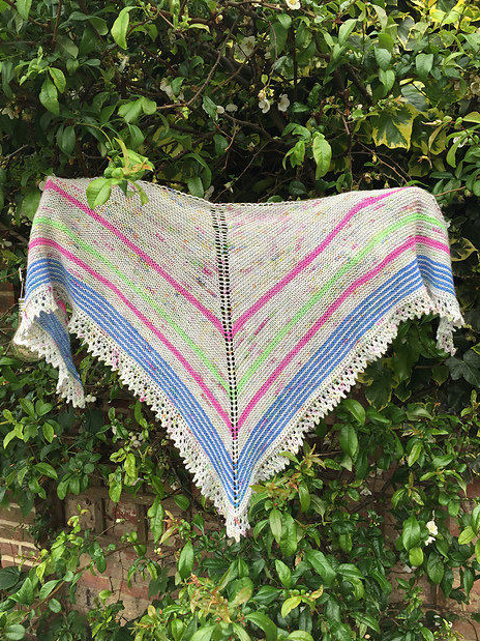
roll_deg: +1.5
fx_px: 555
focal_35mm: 30
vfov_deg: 60.0
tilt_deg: -10.7
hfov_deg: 46.8
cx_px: 234
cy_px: 326
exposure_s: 1/250
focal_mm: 4.15
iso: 32
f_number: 2.2
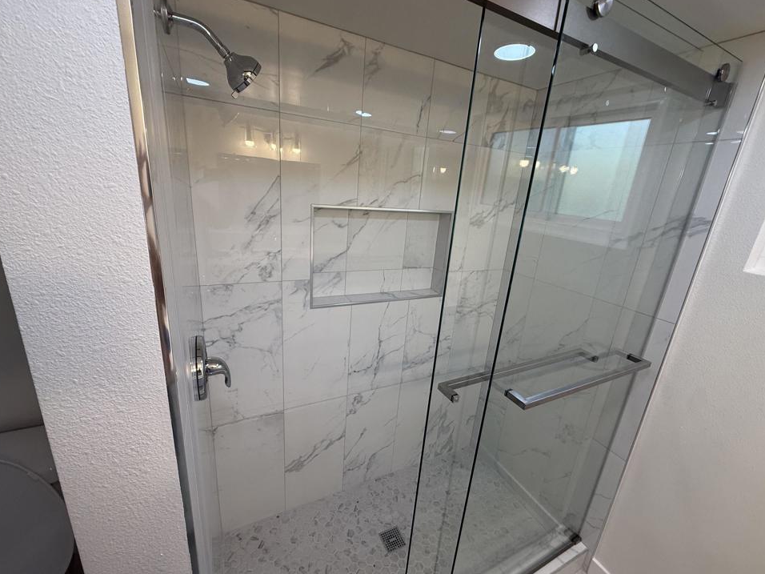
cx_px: 385
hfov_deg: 98.2
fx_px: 331
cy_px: 286
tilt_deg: -16.2
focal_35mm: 15
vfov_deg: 81.7
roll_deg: -4.4
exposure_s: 1/120
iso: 100
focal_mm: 2.22
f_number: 2.2
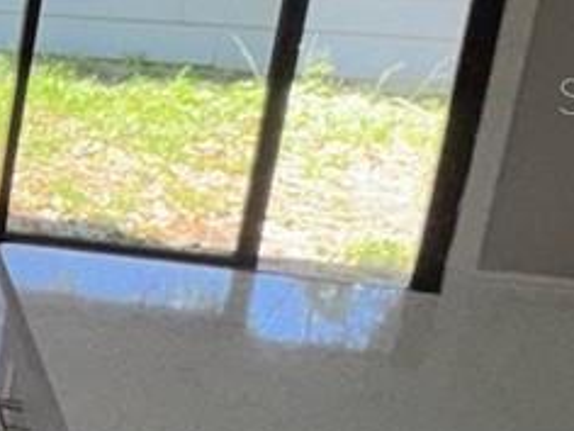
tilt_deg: -13.9
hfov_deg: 11.4
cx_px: -1158
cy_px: 95
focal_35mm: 95
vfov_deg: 15.5
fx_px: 1575
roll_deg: +0.7
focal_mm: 2.22
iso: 64
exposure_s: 1/122
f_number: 2.2
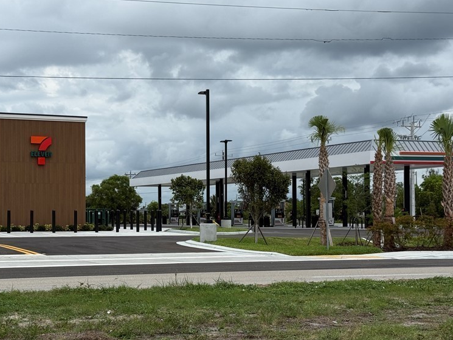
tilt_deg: +1.3
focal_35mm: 66
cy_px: 199
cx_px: 167
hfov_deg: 29.3
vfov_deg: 22.2
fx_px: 864
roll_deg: -0.3
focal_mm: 6.76
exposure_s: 1/4587
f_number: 1.78
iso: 64
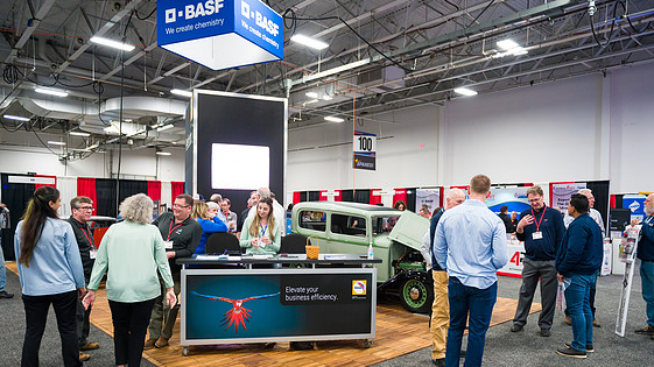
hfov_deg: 71.9
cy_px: 219
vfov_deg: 44.1
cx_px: 326
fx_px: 451
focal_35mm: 26
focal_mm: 24
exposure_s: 1/320
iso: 3200
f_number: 3.2
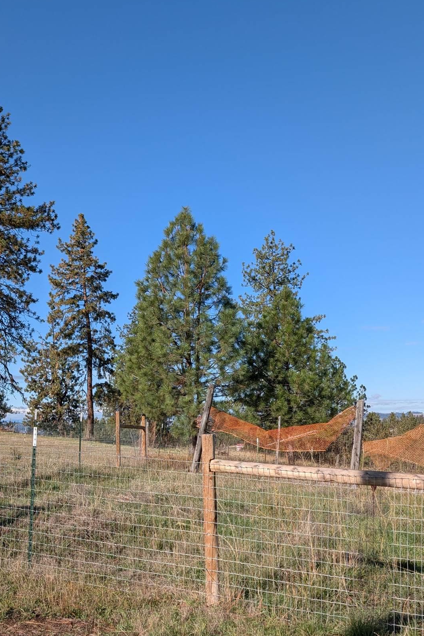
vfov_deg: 52.8
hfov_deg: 36.8
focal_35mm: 36
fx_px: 636
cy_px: 377
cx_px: 187
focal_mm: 6.9
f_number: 1.68
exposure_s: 1/1271
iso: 22
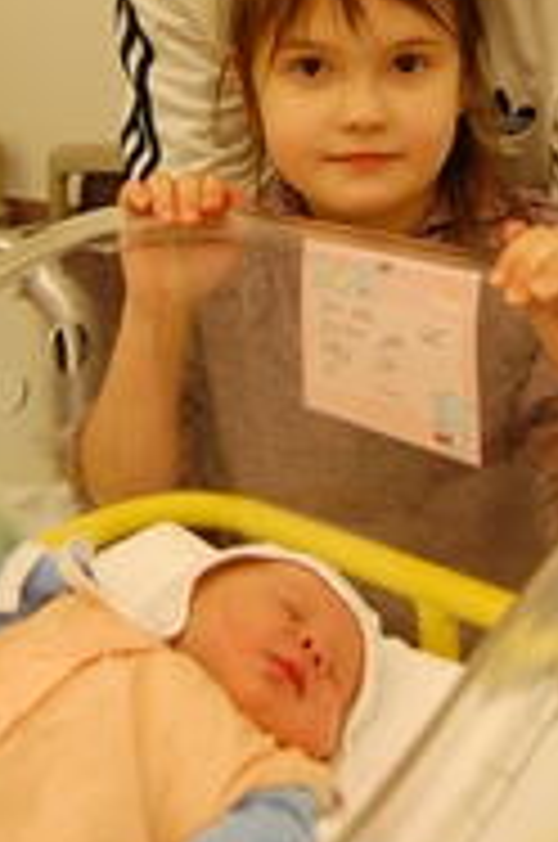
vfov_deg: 30.1
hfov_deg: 20.8
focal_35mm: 65
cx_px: 340
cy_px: 149
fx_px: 1517
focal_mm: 18
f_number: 3.5
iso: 400
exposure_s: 1/30
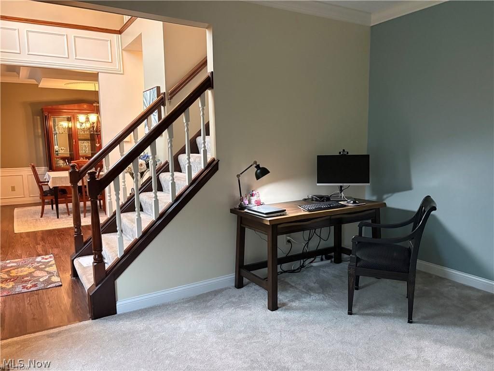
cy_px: 186
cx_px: 247
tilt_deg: -5.1
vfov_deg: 53.1
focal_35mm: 26
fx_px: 371
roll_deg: +0.9
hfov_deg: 67.3
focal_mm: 5.96
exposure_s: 1/60
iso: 500
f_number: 1.6
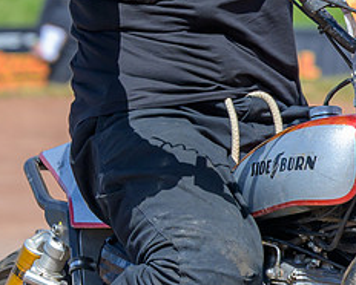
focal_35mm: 729
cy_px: -148
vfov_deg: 2.1
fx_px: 7687
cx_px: 286
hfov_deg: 2.7
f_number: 5
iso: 110
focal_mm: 110
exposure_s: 1/500
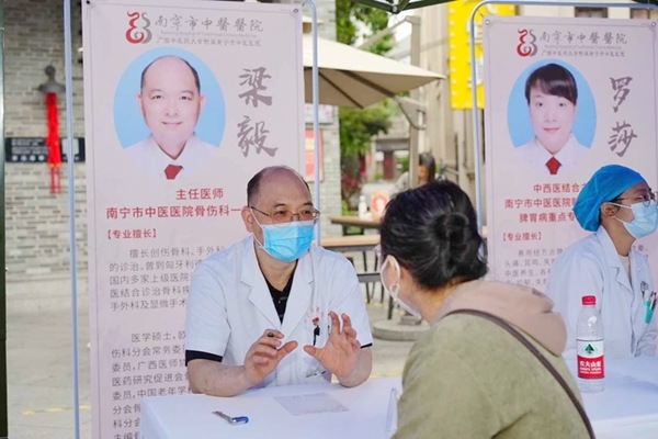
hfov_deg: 40.3
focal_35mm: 49
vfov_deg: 27.5
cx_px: 329
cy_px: 220
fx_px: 896
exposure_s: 1/100
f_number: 4
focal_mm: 49
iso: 200
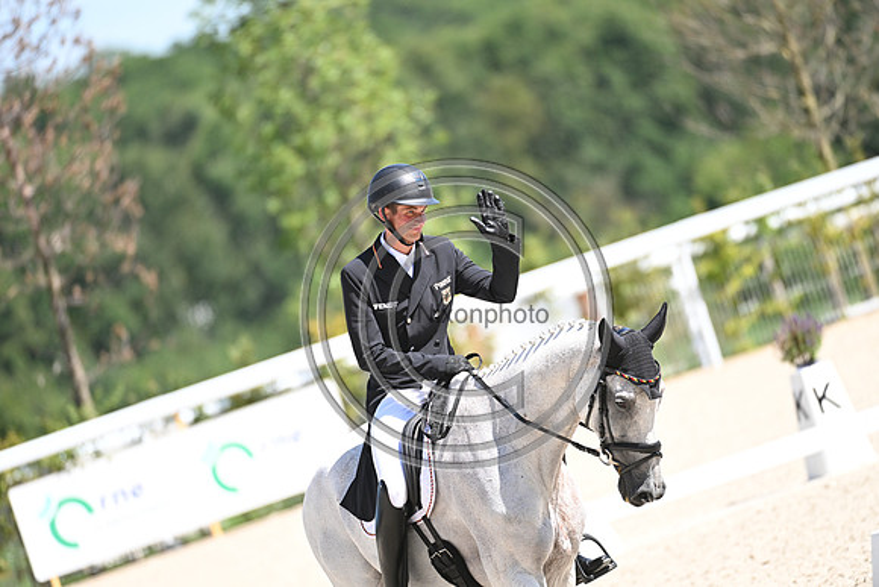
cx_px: 440
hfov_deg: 5.2
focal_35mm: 400
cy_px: 294
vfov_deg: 3.4
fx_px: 9768
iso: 640
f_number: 4.5
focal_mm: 400
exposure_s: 1/1600
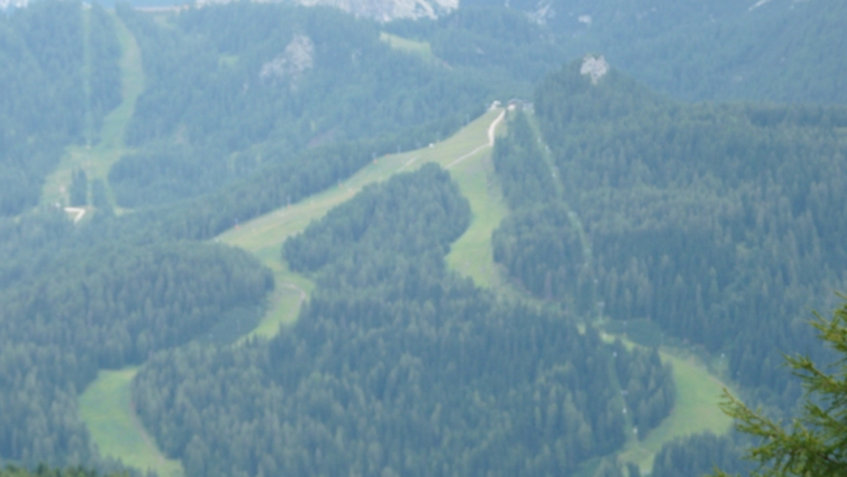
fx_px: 3033
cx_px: 424
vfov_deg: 9.0
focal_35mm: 135
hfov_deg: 15.9
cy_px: 318
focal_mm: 20.2
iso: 100
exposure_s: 1/200
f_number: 4
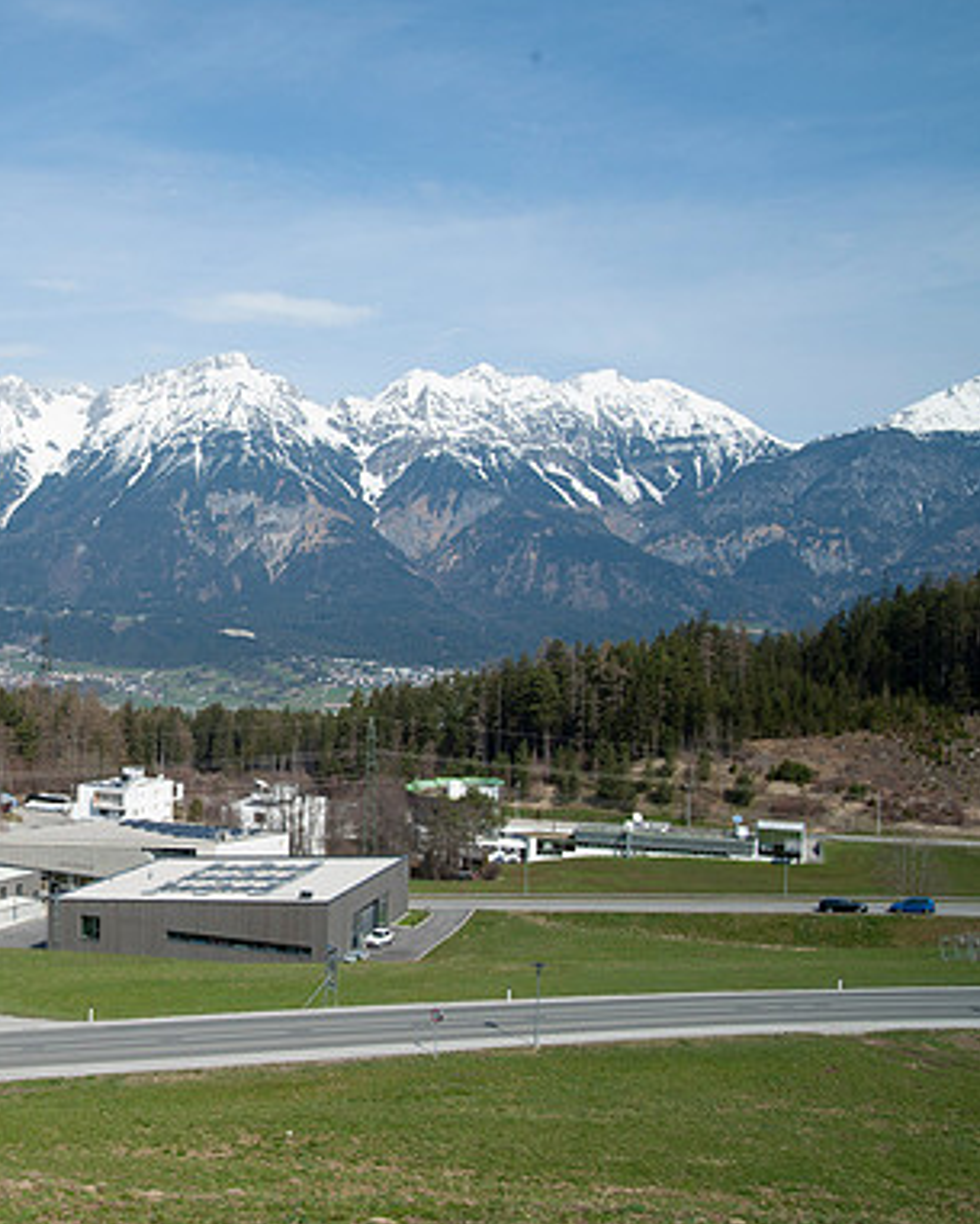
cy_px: 614
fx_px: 1450
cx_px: 55
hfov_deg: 34.7
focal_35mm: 40
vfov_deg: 45.8
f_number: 11
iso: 200
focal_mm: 28
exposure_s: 1/500
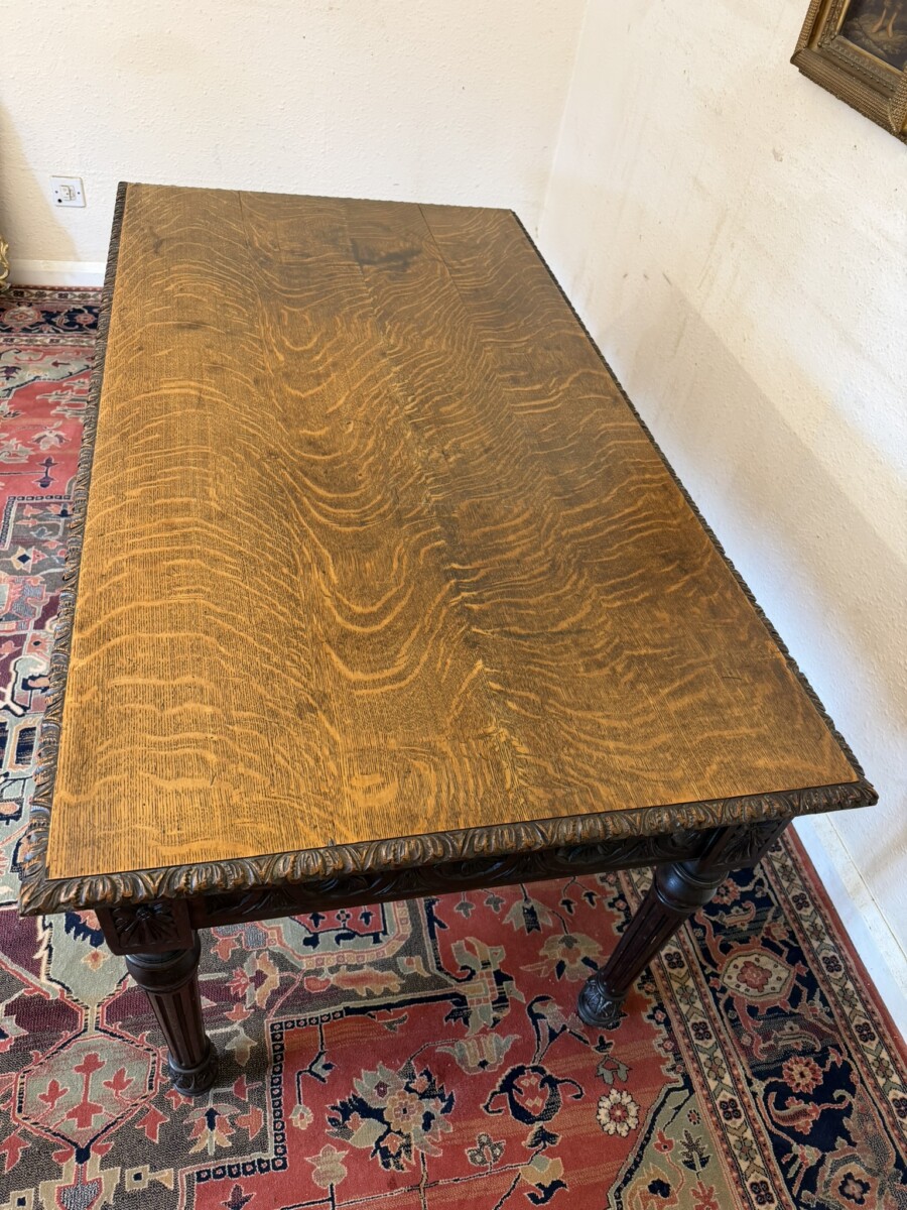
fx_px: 838
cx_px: 454
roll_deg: -11.7
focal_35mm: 24
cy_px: 605
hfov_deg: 56.8
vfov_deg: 71.6
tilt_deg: -44.7
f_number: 1.78
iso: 125
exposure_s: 1/50
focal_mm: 6.76
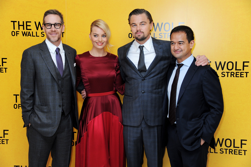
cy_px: 84
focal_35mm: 62
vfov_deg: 21.9
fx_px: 432
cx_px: 126
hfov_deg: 32.4
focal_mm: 62
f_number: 5
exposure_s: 1/100
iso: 1600
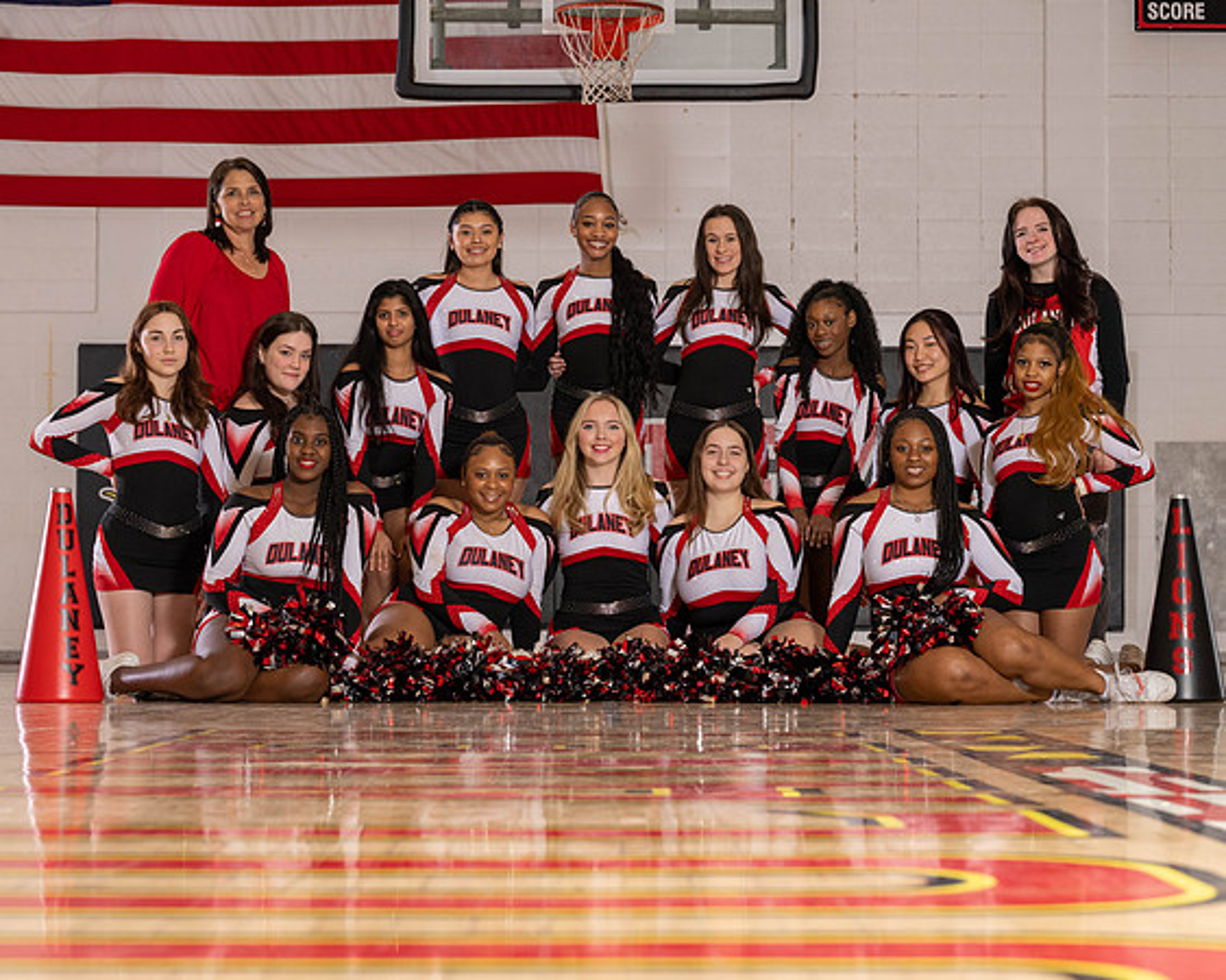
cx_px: 647
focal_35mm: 97
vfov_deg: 15.8
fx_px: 3517
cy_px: 398
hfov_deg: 19.8
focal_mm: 70
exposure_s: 1/160
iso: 500
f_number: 6.3
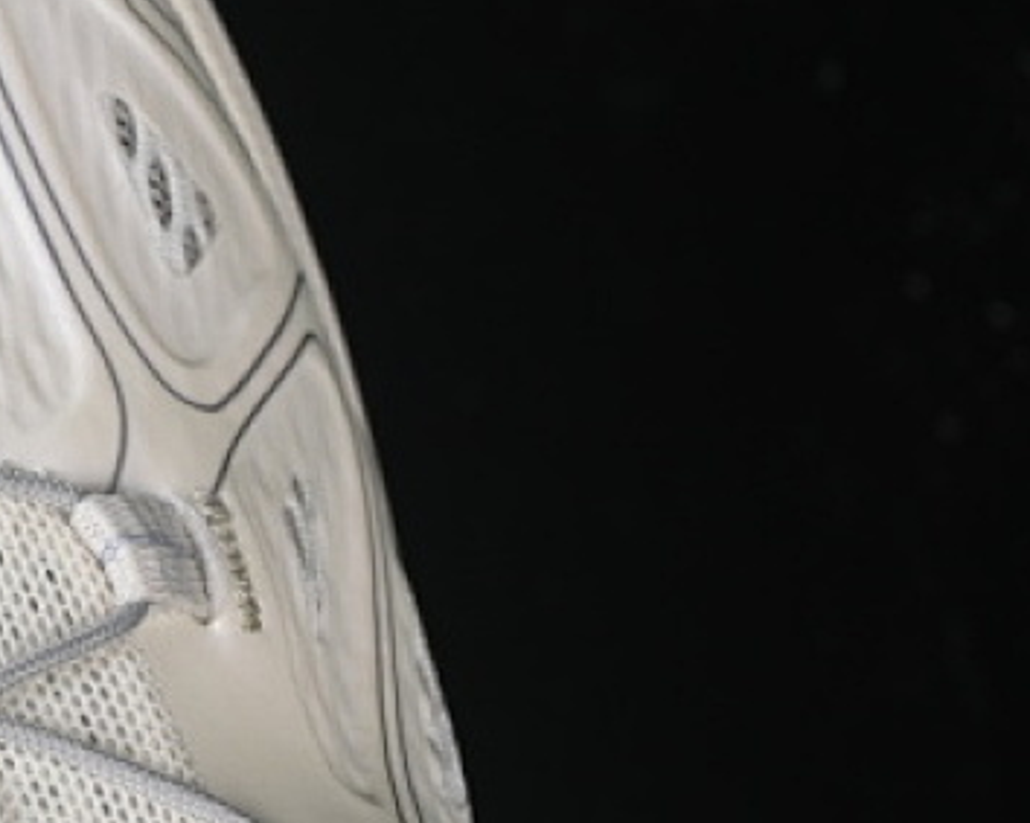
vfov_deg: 7.2
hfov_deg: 8.9
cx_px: -143
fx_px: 6552
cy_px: 521
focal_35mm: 215
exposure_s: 1/80
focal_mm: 50
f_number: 7.1
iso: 160
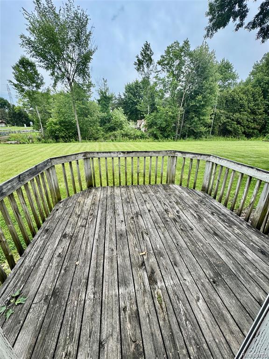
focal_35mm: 14
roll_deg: +0.2
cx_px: 134
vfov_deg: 102.1
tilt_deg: -21.8
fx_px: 145
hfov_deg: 85.7
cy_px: 180
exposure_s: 1/512
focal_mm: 2.22
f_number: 2.2
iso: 40
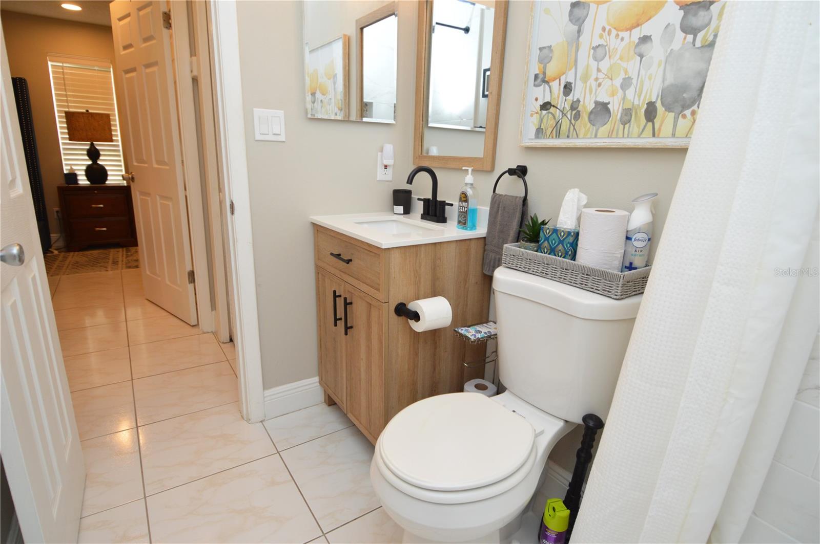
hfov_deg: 90.1
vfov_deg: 67.3
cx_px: 410
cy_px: 272
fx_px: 410
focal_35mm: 18
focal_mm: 12
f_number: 4
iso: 400
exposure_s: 1/60
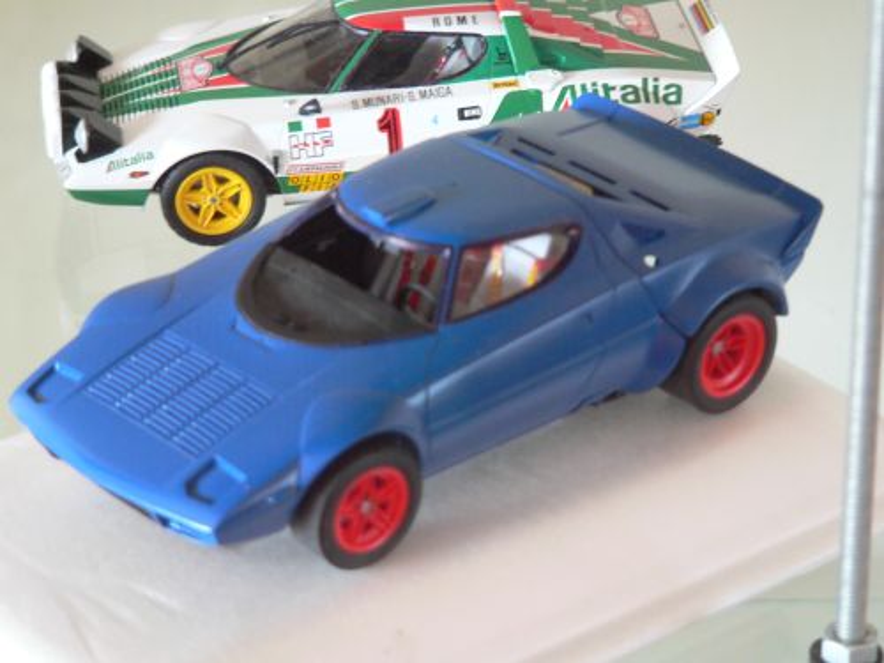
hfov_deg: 14.5
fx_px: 3473
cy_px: 332
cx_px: 442
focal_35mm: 136
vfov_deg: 10.9
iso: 200
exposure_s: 1/4
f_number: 2.8
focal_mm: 22.7
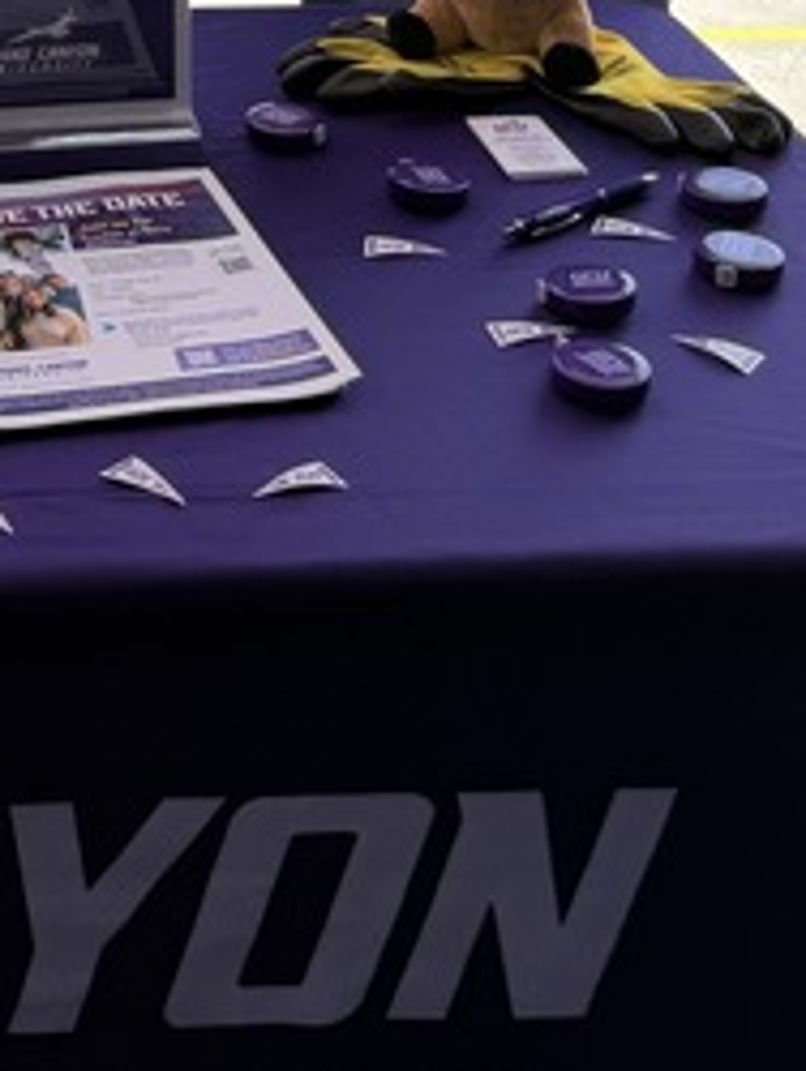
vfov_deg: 23.6
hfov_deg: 20.3
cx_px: -86
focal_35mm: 69
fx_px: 2138
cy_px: -441
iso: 80
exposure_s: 1/2611
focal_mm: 6.76
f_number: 1.78
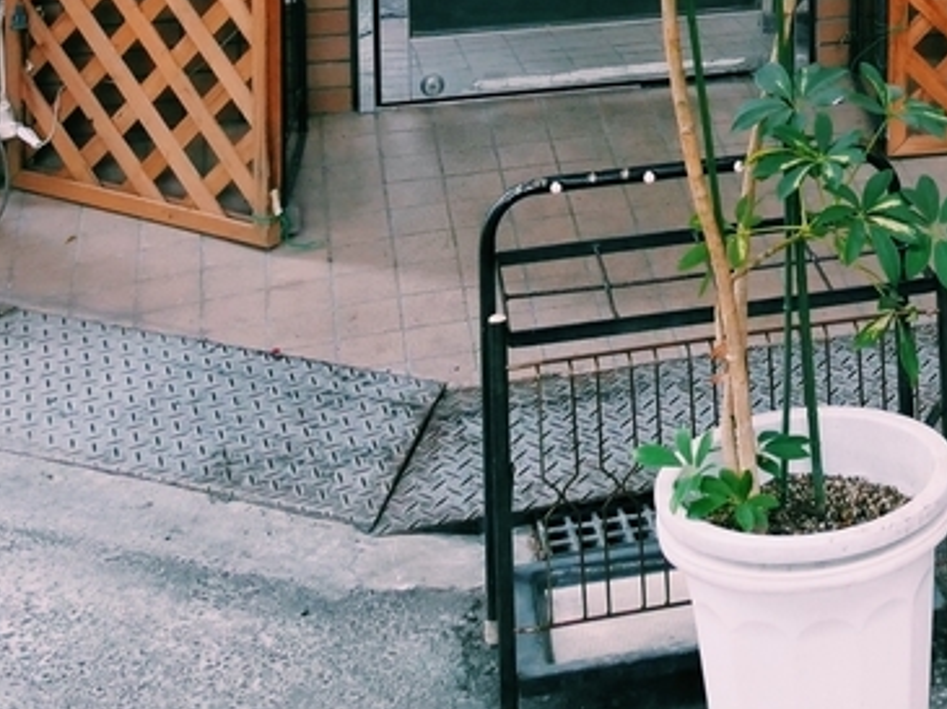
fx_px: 2159
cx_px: 1090
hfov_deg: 23.0
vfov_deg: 16.7
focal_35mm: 79
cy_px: -400
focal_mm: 12
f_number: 4
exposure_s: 1/60
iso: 1250
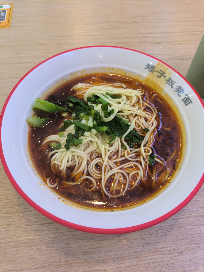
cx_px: 102
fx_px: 181
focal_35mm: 23
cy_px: 136
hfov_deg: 58.9
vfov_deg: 73.9
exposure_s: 1/50
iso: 115
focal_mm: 4.69
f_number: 1.79
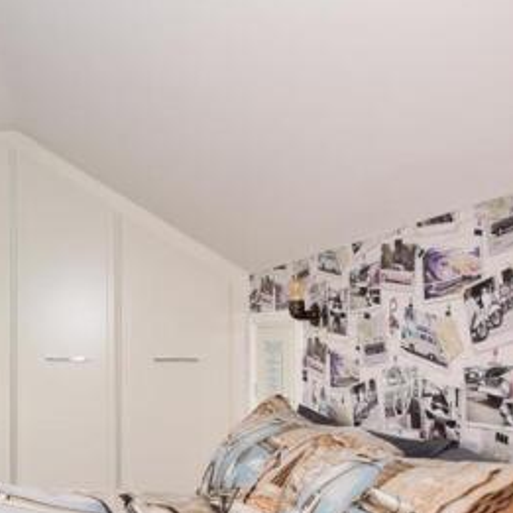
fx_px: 537
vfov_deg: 50.5
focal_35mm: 32
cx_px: -104
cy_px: 327
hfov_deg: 38.0
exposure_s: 1/125
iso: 200
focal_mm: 10
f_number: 5
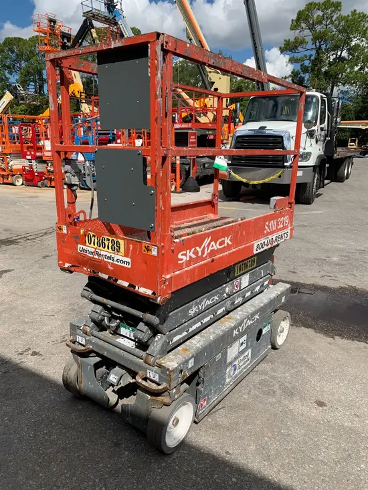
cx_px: 184
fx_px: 368
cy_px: 245
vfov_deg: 67.3
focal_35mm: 26
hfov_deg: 53.1
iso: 25
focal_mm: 4.25
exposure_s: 1/2994
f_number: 1.8
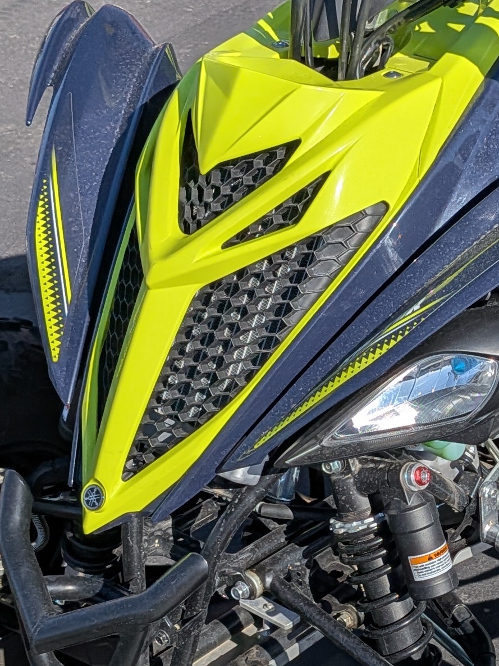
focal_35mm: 81
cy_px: 482
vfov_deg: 23.9
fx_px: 1557
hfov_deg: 17.7
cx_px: 528
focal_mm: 4.53
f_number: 1.7
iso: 27
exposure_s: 1/2809
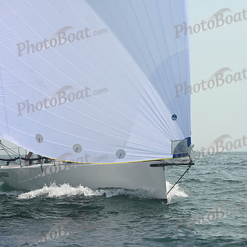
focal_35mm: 116
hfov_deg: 15.0
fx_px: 936
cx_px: 141
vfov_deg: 15.0
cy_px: 124
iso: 320
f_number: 9
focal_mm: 90
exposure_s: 1/1250
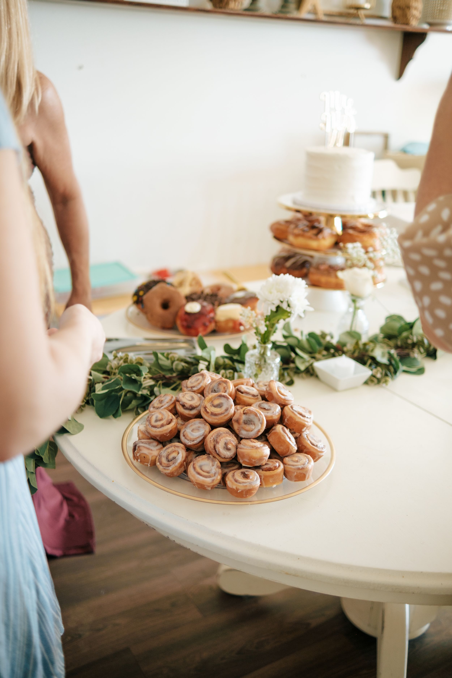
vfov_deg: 54.4
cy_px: 339
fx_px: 659
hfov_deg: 37.9
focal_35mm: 35
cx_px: 226
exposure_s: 1/100
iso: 400
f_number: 1.4
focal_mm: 23
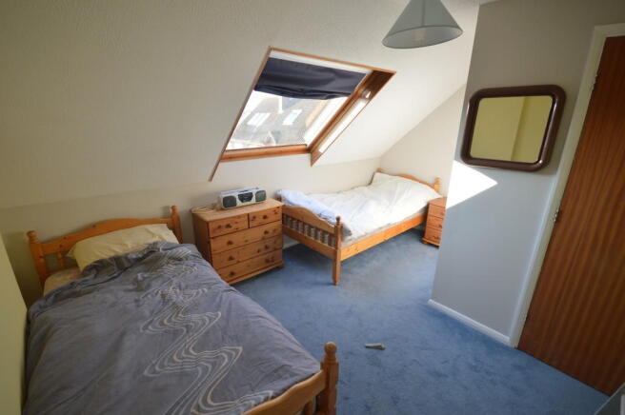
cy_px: 208
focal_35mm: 15
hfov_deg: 100.4
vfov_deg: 77.2
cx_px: 312
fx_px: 260
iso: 400
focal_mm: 10
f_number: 6.3
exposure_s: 1/160
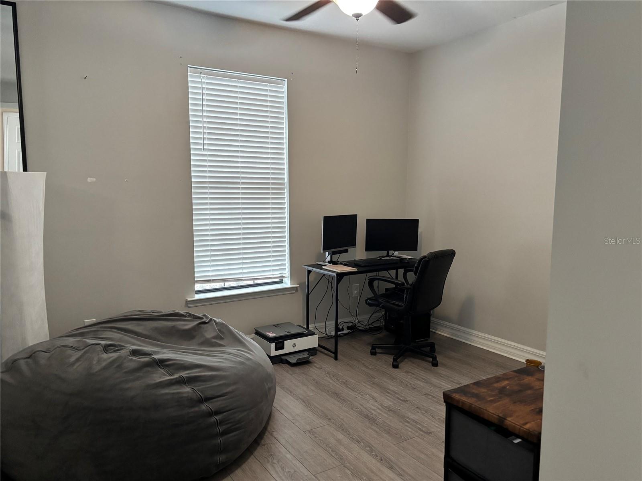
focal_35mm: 26
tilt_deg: -6.5
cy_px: 240
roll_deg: +0.1
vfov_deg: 53.1
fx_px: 482
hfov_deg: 67.3
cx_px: 321
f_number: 1.6
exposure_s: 1/60
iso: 400
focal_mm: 5.96
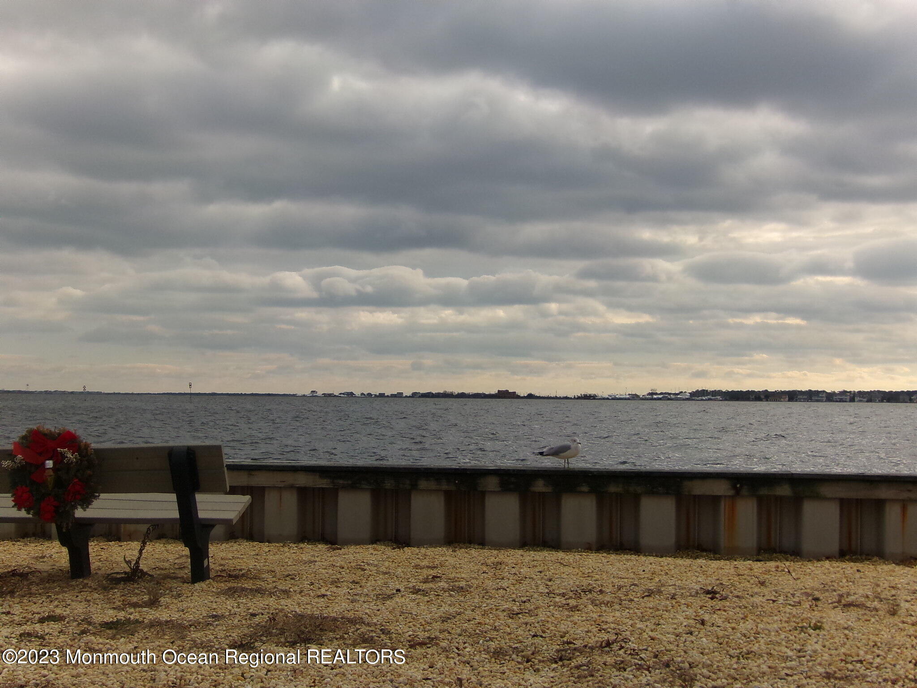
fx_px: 1298
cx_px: 458
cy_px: 344
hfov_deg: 38.9
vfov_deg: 29.7
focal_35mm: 49
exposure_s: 1/400
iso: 100
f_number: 8.93
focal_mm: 8.7
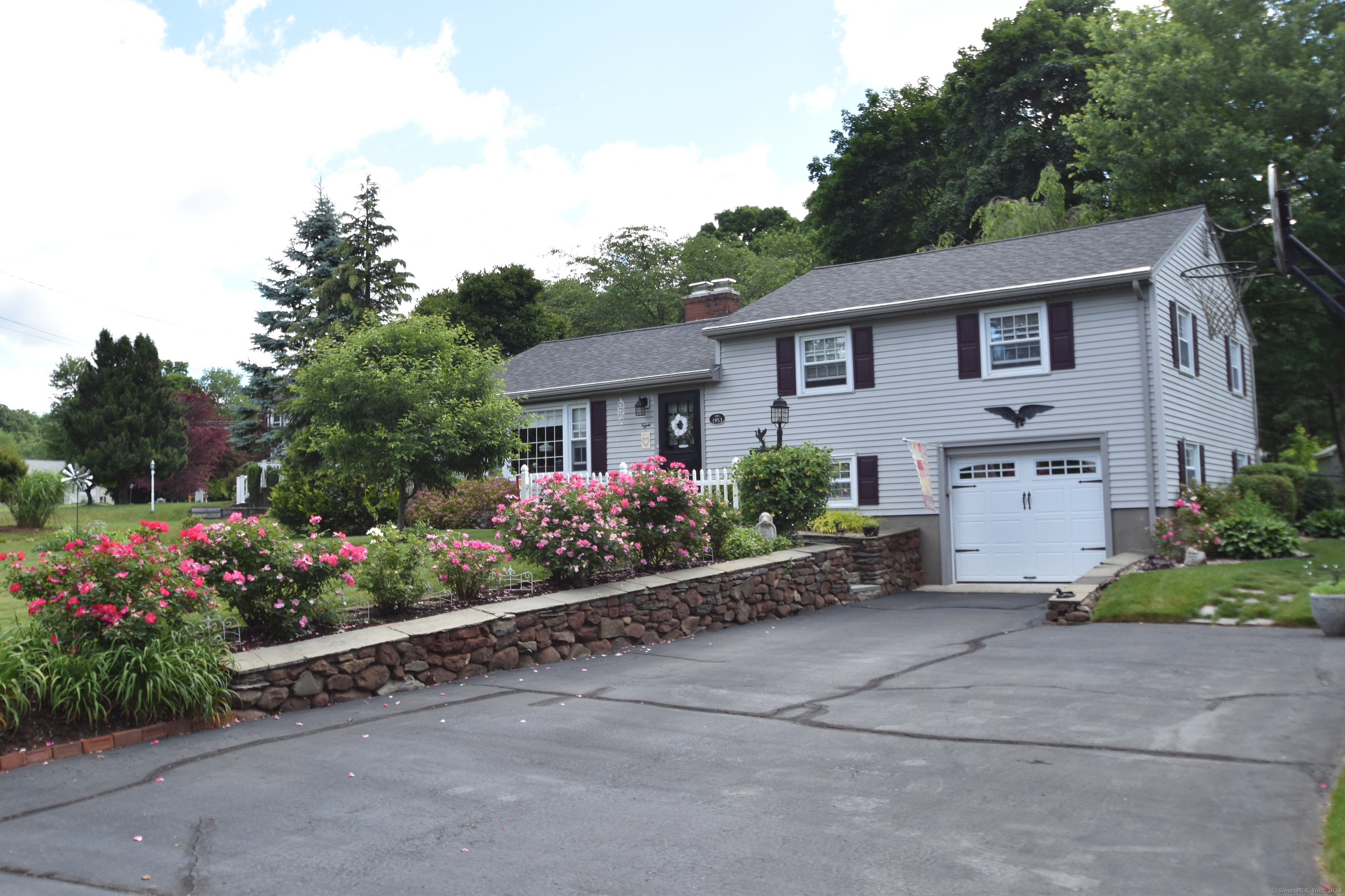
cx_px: 672
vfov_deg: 41.7
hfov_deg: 59.5
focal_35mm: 32
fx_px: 1177
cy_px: 448
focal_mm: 21
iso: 200
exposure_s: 1/250
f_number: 8
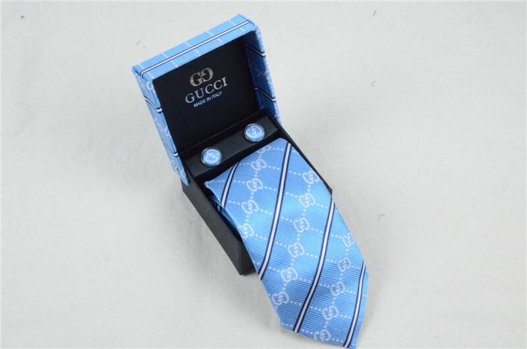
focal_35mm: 48
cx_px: 264
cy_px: 174
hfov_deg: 41.2
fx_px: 701
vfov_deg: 27.9
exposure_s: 1/40
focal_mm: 32
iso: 6400
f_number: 25
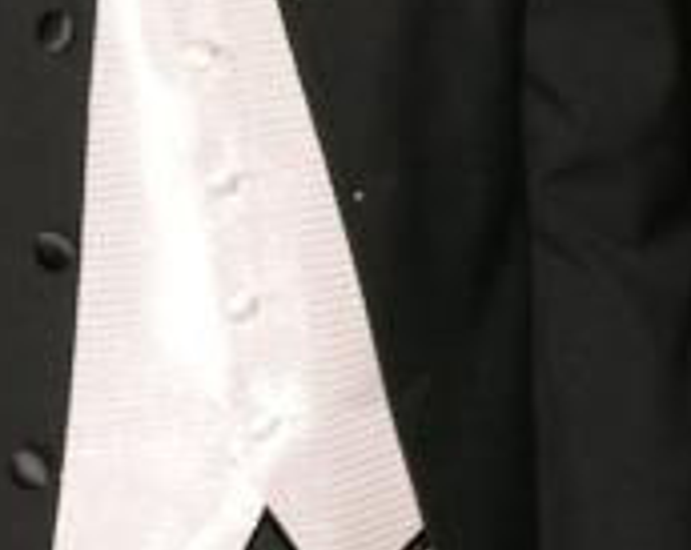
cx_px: 269
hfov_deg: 8.0
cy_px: -361
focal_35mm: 241
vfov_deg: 6.3
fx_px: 4920
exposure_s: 1/60.1
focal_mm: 11.1
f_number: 4.4
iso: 50
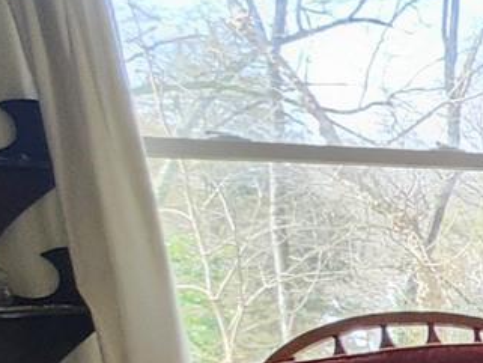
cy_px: 462
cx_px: 1283
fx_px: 1159
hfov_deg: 13.3
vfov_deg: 16.8
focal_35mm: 83
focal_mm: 2.2
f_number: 2.2
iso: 160
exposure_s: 1/60
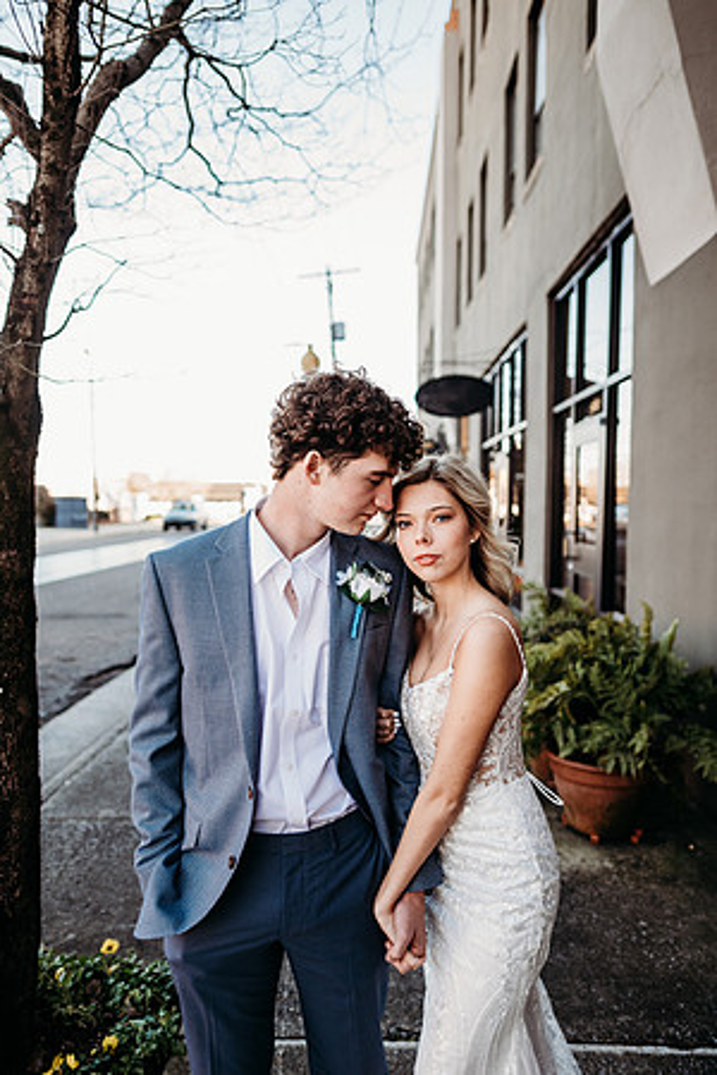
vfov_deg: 73.7
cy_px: 538
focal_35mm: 24
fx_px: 717
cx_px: 358
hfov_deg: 53.1
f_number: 2
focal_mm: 24
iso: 160
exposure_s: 1/320
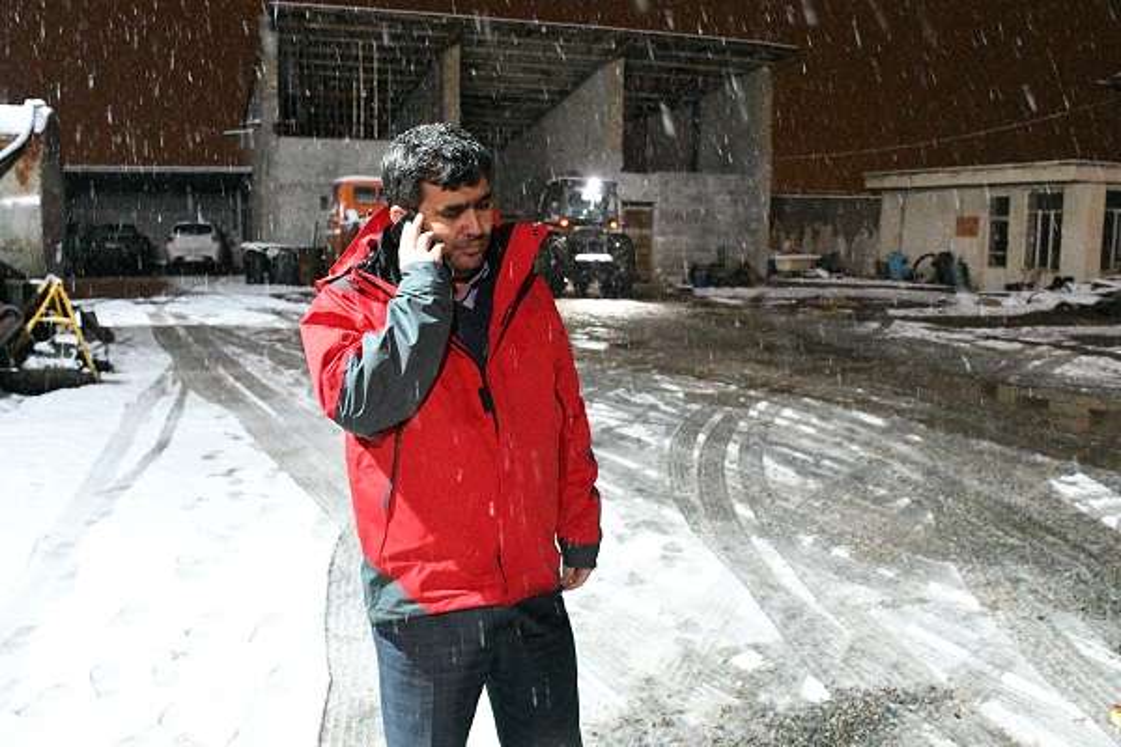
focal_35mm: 36
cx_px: 560
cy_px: 374
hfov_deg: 53.1
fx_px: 1121
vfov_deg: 36.9
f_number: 4
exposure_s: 1/80
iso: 16000
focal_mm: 18
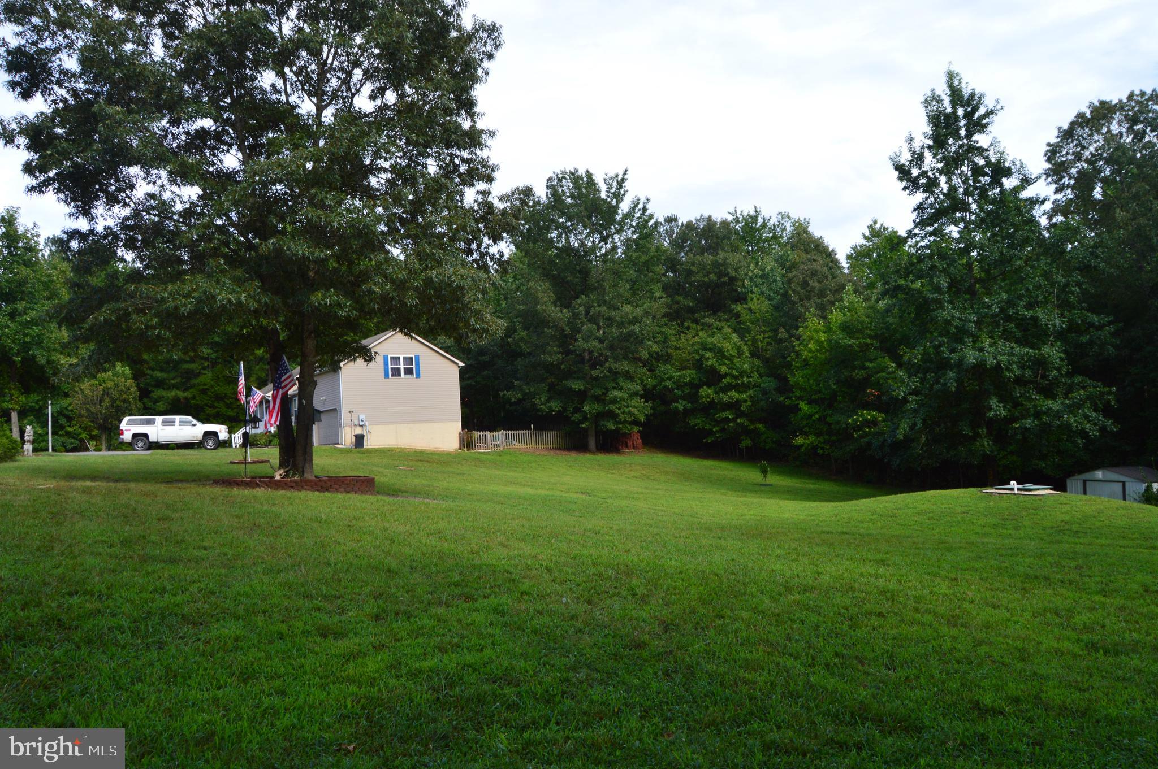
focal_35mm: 27
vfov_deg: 47.8
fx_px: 868
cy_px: 384
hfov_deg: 67.4
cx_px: 579
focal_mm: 18
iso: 400
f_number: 10
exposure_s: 1/250
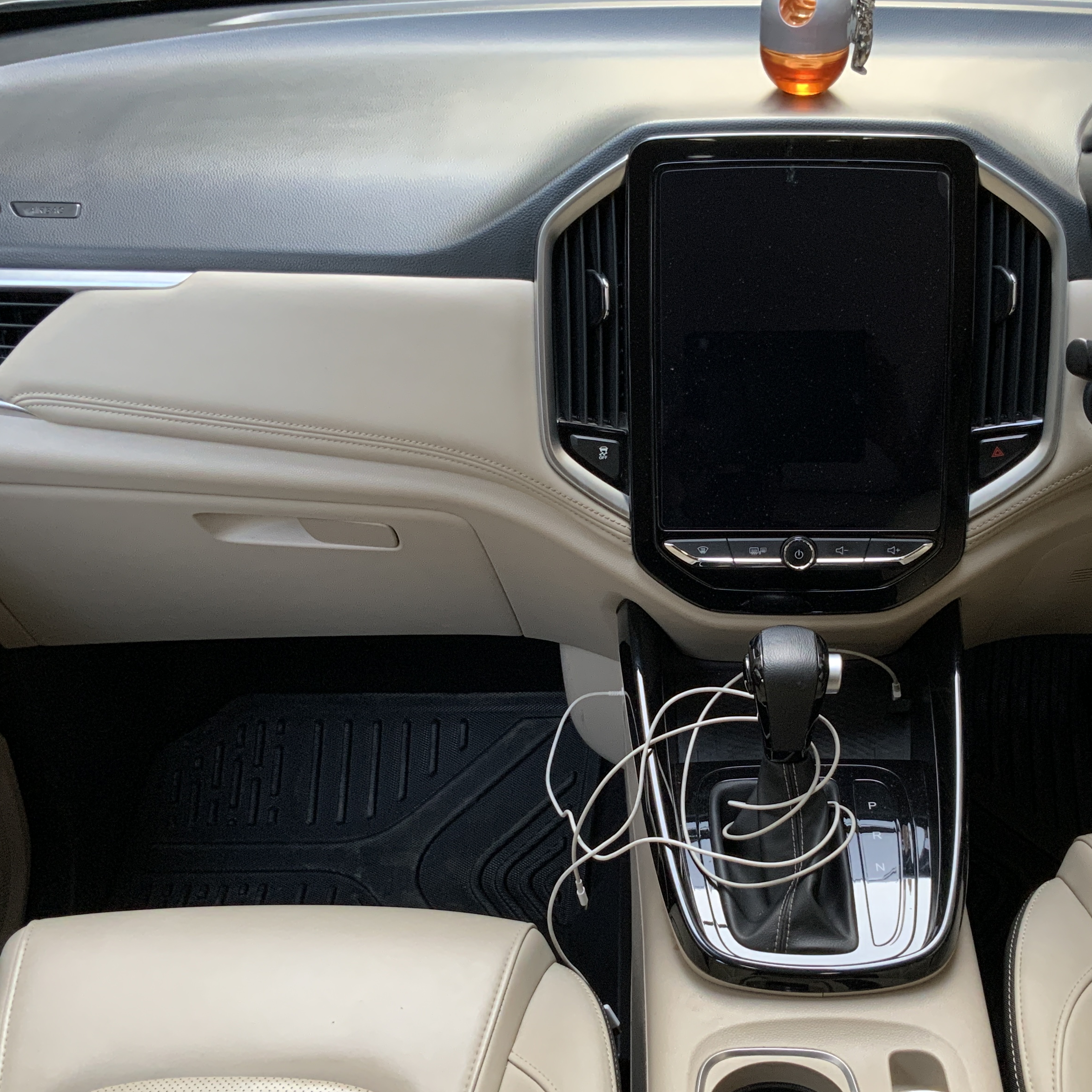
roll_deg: -3.4
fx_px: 1570
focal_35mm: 44
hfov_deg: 37.9
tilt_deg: -36.3
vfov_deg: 38.3
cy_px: 625
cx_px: 732
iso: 125
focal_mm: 3
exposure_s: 1/60
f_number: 1.8
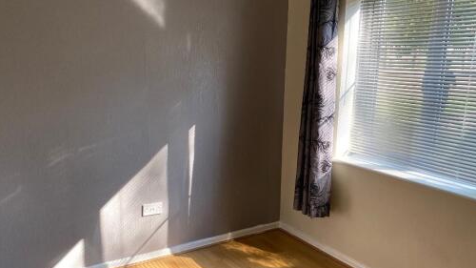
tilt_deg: -11.5
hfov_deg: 59.5
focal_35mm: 33
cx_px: 245
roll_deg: -1.1
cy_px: 147
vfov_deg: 35.6
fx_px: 416
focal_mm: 4.25
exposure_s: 1/121
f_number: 1.8
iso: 80
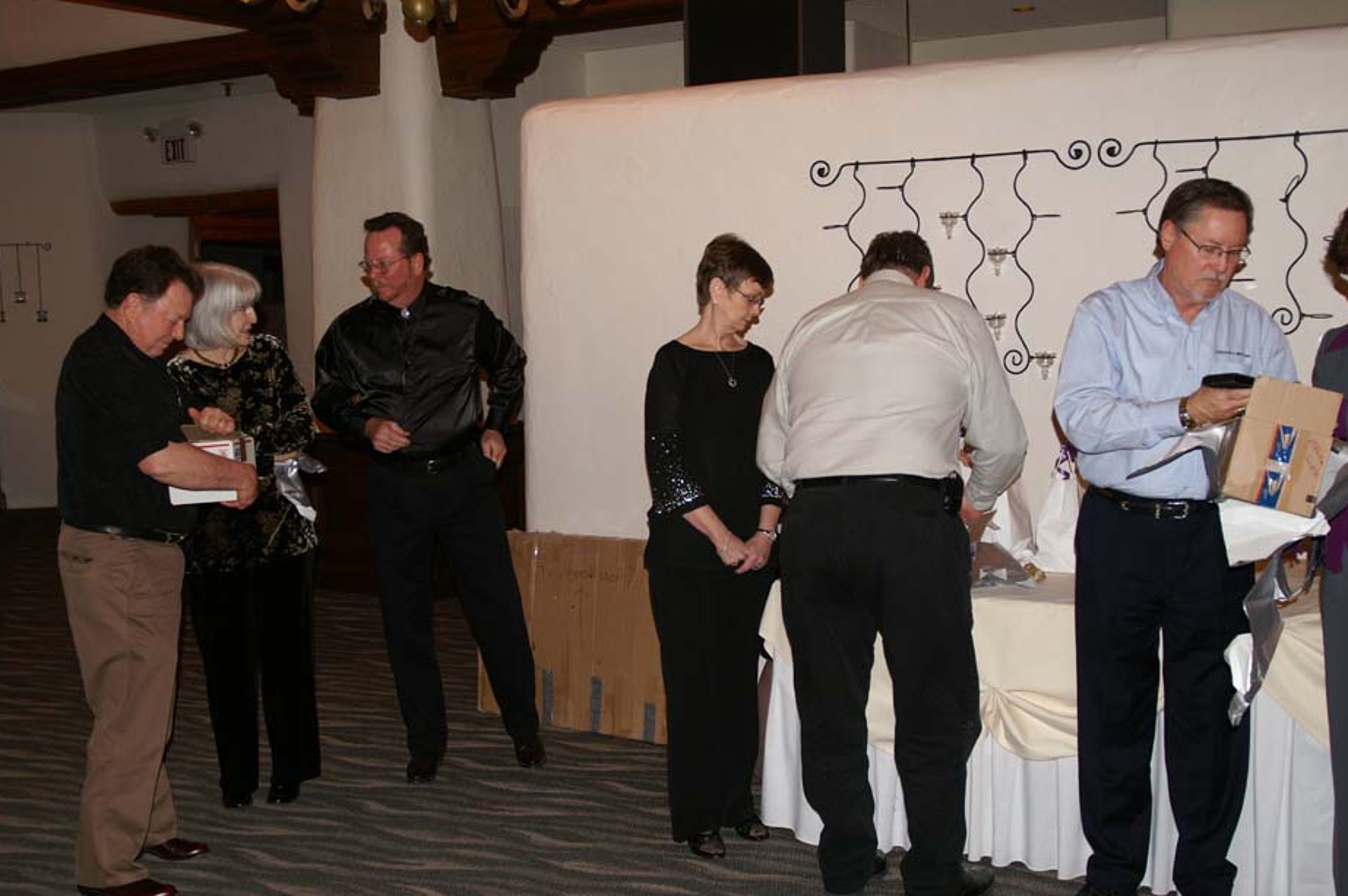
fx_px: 1496
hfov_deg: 48.5
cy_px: 493
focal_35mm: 40
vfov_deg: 33.3
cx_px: 662
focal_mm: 24
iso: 200
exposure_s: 1/60
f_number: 3.5
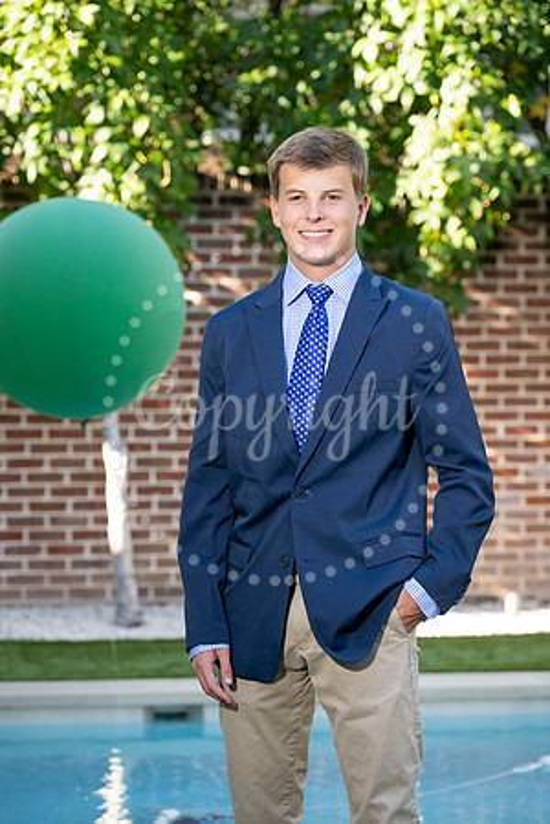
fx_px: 2750
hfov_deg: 11.4
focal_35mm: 120
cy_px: 412
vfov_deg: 17.1
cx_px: 275
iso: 400
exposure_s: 1/200
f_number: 5.6
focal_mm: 120
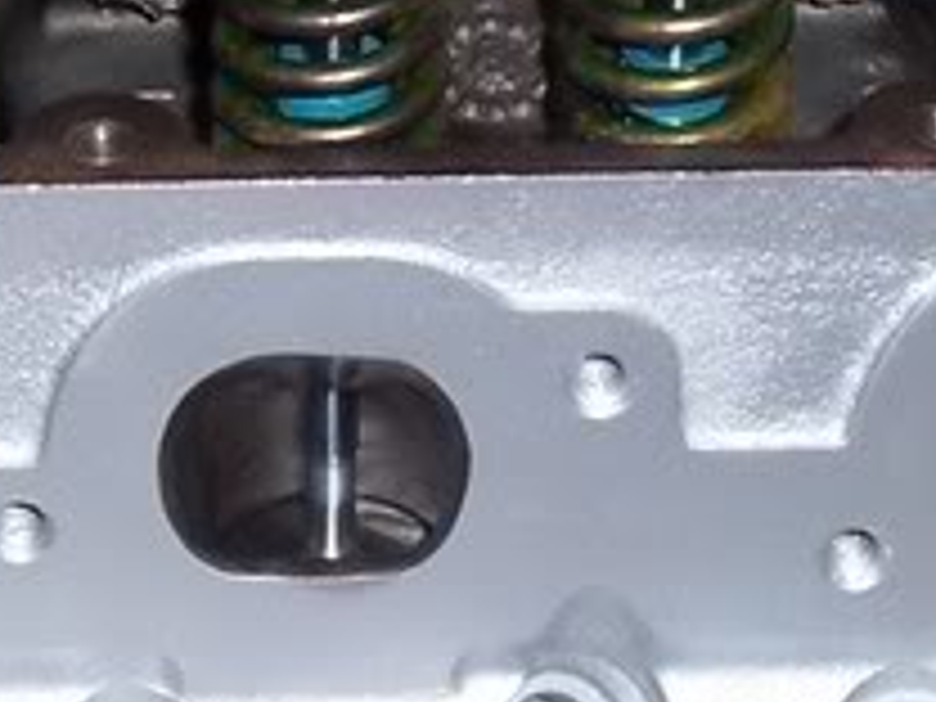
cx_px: 436
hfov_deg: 12.6
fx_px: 4245
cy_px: 477
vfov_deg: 9.4
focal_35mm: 157
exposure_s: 1/60
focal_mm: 5.6
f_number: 2.7
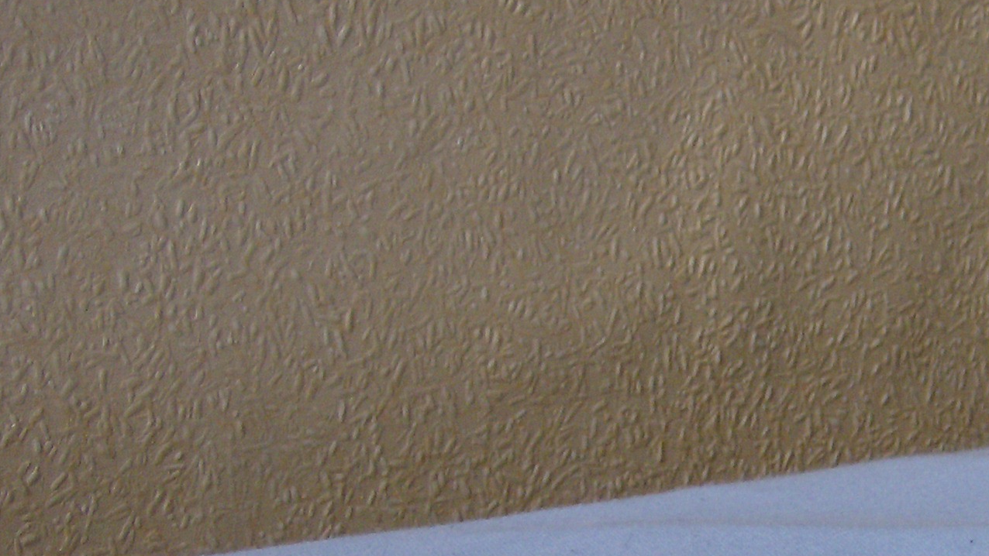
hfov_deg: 26.4
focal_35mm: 79
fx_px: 2072
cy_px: 549
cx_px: 781
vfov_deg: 15.0
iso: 138
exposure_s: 1/64
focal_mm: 6
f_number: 2.8
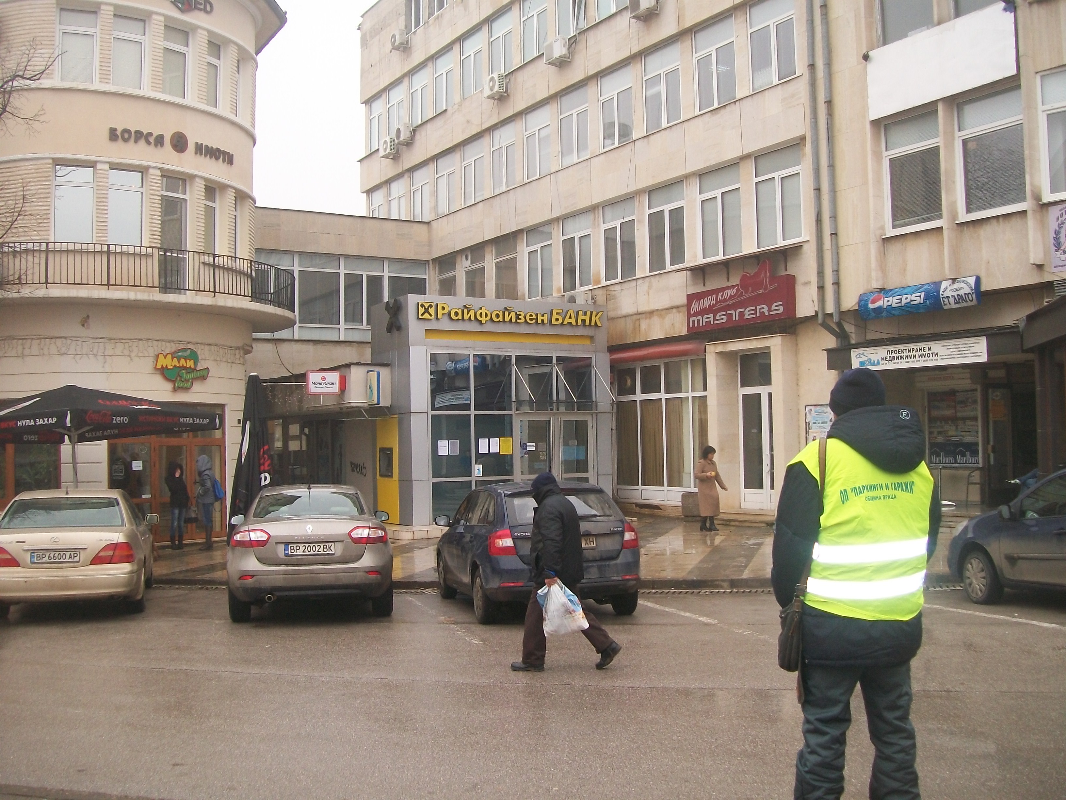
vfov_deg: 39.7
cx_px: 533
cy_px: 400
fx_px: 1109
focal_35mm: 36
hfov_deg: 51.4
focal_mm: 6
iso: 80
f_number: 2.7
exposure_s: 1/320
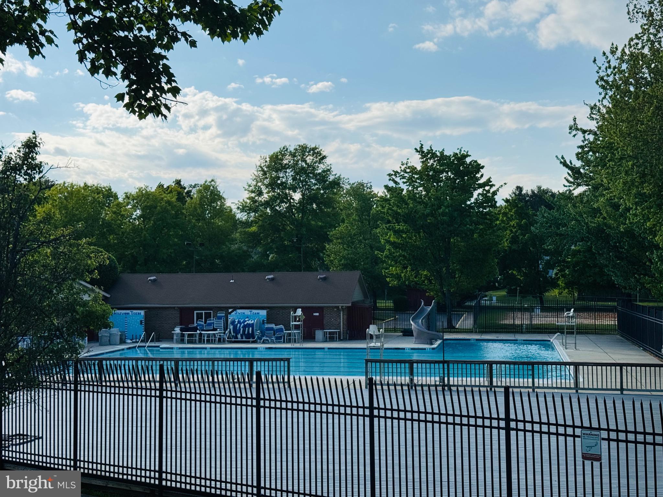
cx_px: 332
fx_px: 919
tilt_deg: +1.7
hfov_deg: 39.7
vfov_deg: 30.3
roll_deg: +0.5
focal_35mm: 48
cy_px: 248
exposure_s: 1/7937
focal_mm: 6.76
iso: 64
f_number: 1.78
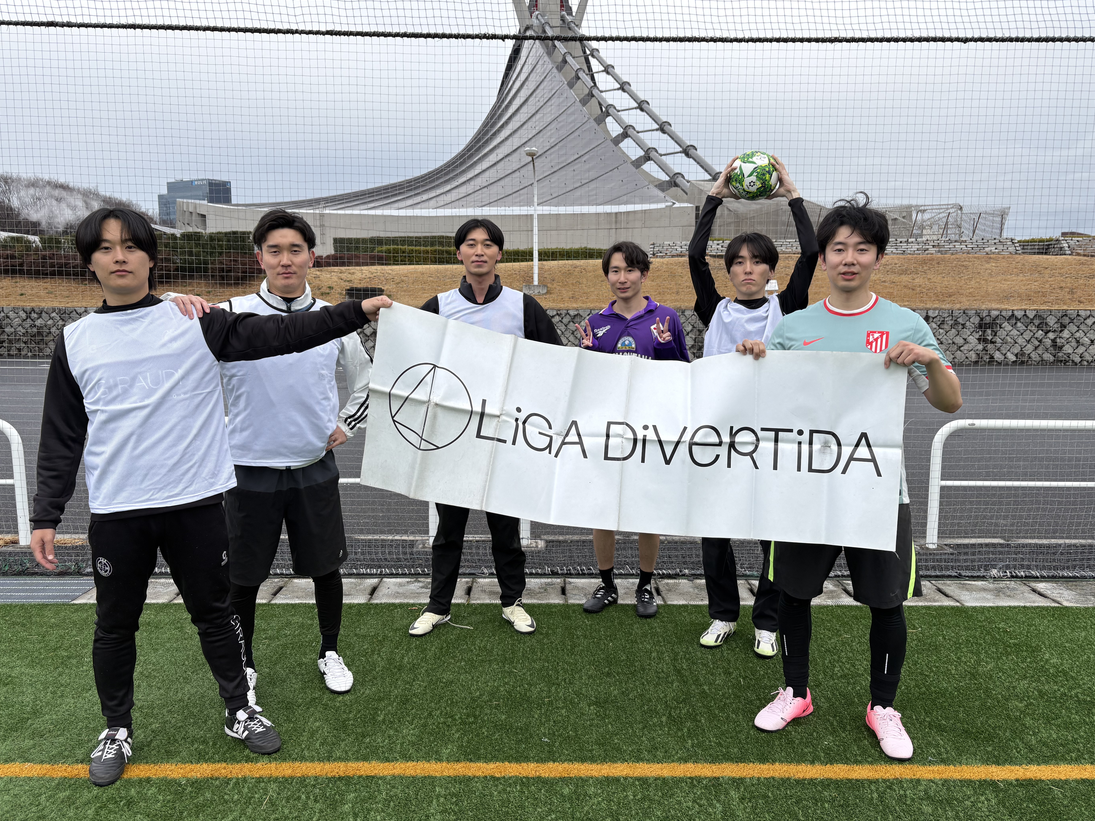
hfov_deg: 65.3
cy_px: 414
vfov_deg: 51.4
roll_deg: -0.6
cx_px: 545
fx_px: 854
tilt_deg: -7.4
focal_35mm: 27
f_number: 1.6
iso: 50
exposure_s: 1/764
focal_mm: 5.96
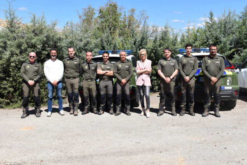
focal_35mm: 41
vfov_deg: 32.6
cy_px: 82
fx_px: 281
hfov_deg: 47.4
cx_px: 129
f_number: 10
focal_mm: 26
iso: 200
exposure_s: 1/400
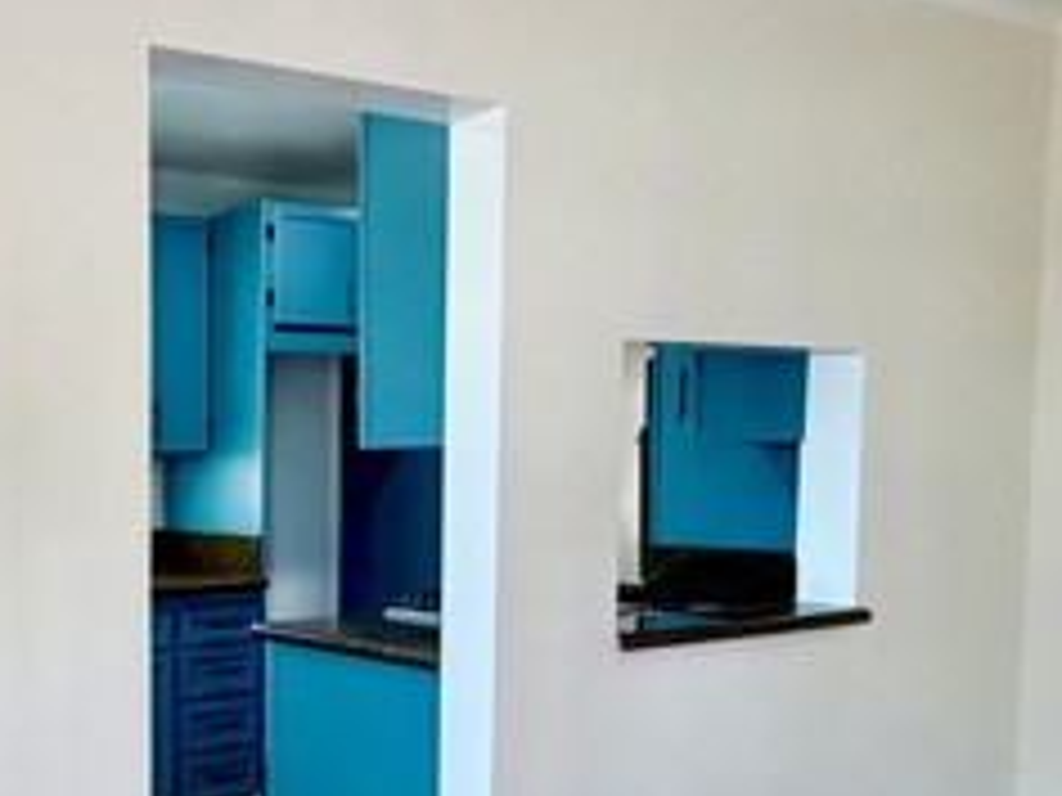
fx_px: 1166
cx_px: -14
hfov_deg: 42.0
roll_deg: +2.2
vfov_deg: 37.1
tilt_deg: -3.0
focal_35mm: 38
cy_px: 558
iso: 200
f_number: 2.2
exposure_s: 1/120
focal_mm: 2.22
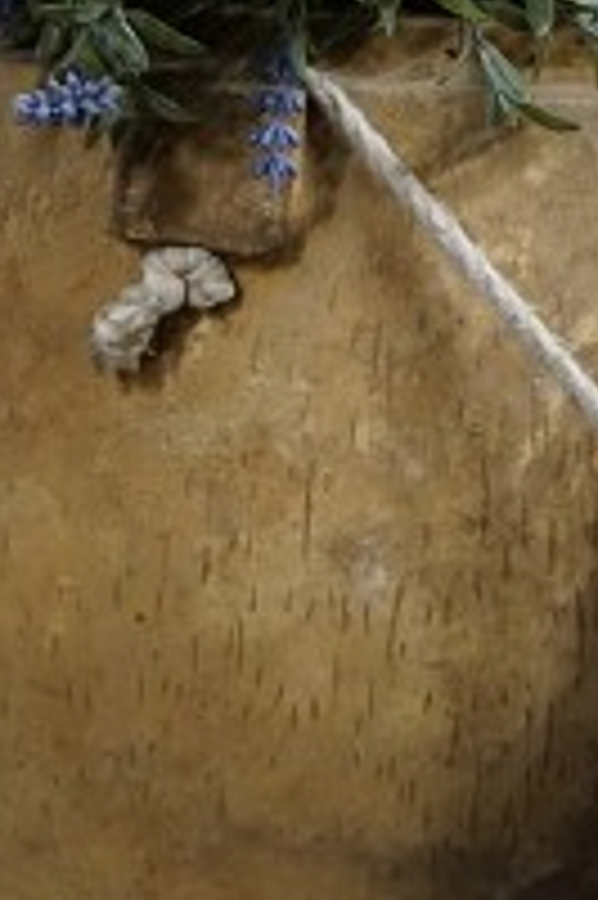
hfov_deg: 11.4
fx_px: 2995
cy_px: 18
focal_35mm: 120
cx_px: 306
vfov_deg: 16.7
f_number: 4
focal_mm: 40
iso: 6400
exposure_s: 1/100
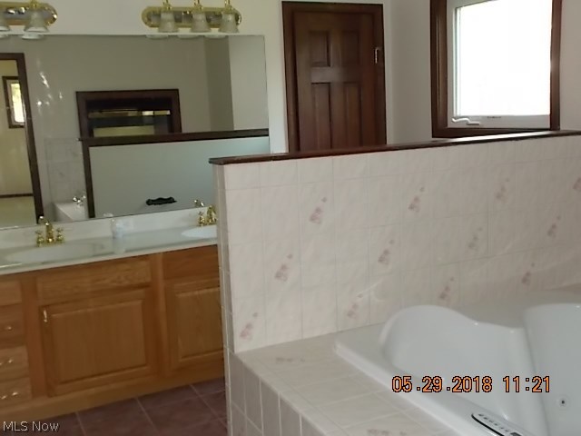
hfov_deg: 47.9
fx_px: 655
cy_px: 218
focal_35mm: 39
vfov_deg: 36.8
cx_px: 290
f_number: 3.9
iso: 200
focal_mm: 6.9
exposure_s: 1/30
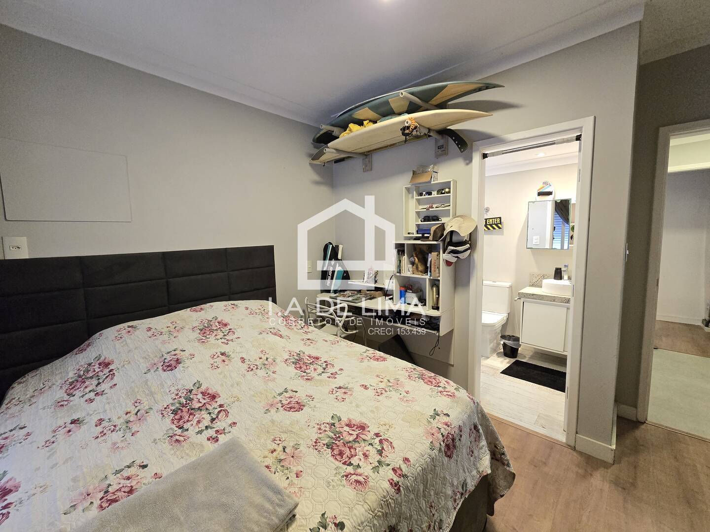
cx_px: 355
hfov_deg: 106.2
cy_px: 266
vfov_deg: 89.9
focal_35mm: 13
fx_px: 267
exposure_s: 1/100
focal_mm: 2.2
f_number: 2.2
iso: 800
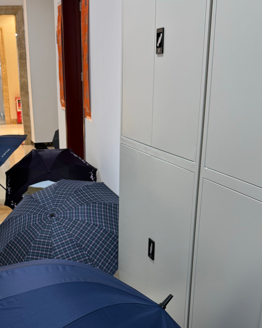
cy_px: 258
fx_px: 456
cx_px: 82
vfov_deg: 38.2
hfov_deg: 31.8
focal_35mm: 47
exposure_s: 1/50
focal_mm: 6.76
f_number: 1.78
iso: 160
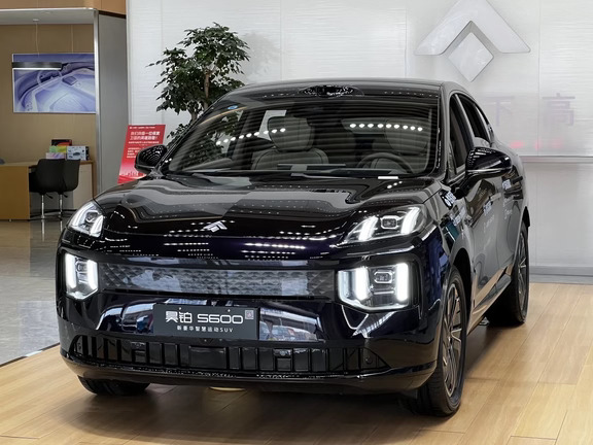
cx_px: 296
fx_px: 1319
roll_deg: +0.8
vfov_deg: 19.1
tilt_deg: -4.1
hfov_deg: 25.3
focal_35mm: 77
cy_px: 222
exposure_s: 1/99
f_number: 2.8
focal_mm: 9
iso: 160
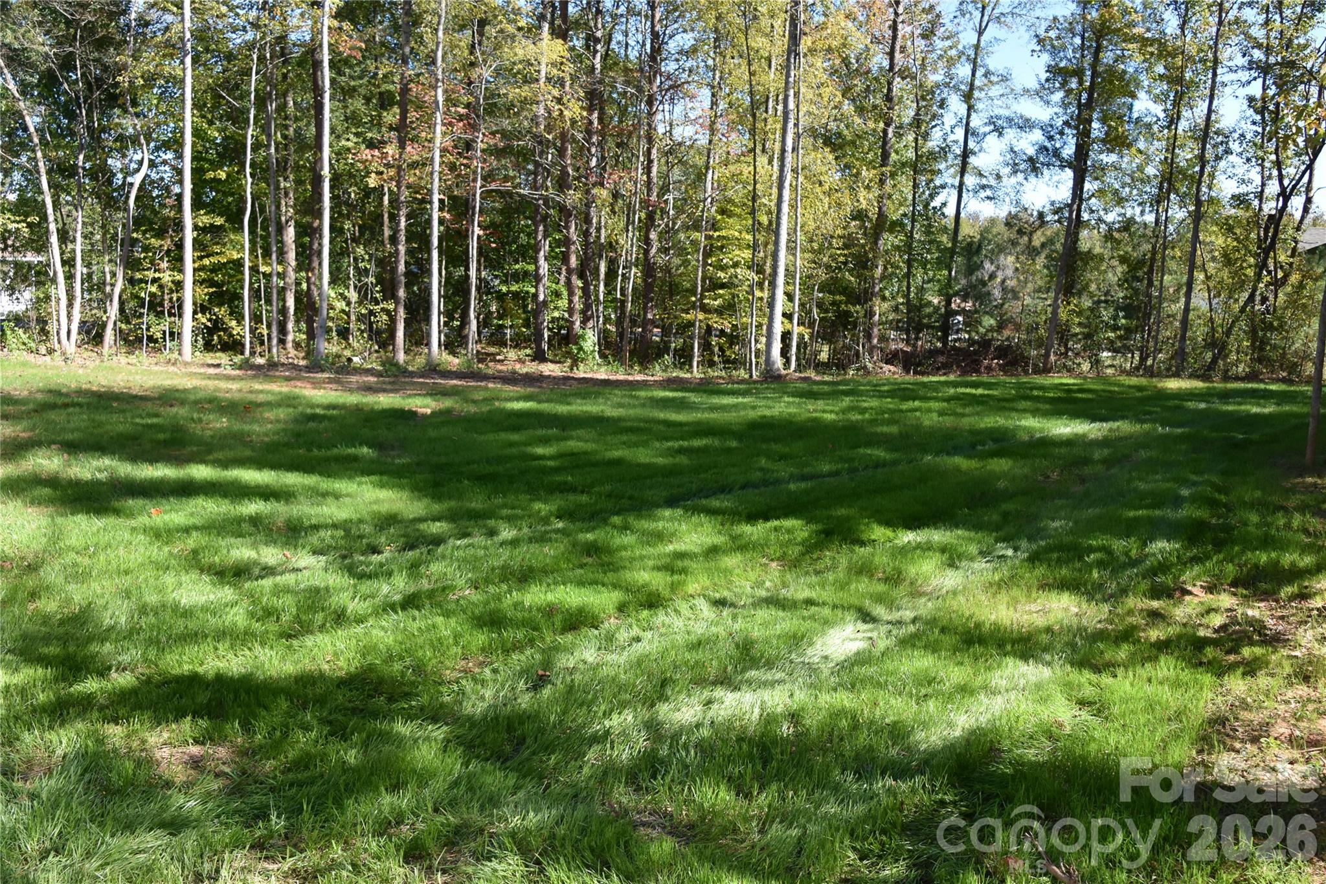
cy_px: 442
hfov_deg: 59.5
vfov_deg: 41.7
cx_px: 663
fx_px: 1160
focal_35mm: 32
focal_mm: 21
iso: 560
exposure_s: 1/500
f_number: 8
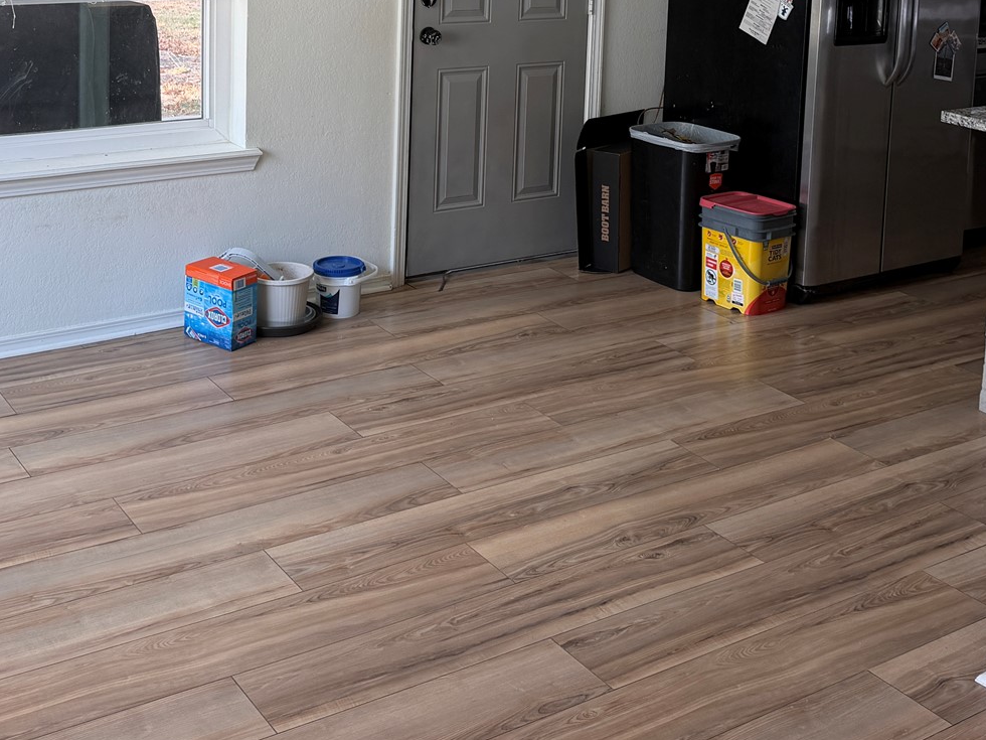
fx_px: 1339
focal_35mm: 47
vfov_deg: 29.2
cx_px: 482
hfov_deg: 40.4
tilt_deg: -6.2
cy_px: 27
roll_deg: -1.8
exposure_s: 1/138
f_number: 1.78
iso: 50
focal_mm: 6.76
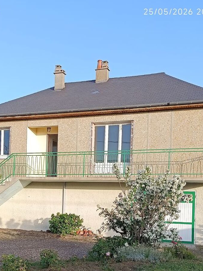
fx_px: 360
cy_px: 197
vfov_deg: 40.3
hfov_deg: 31.4
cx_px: 80
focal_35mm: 46
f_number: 1.7
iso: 50
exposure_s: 1/214
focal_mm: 5.24
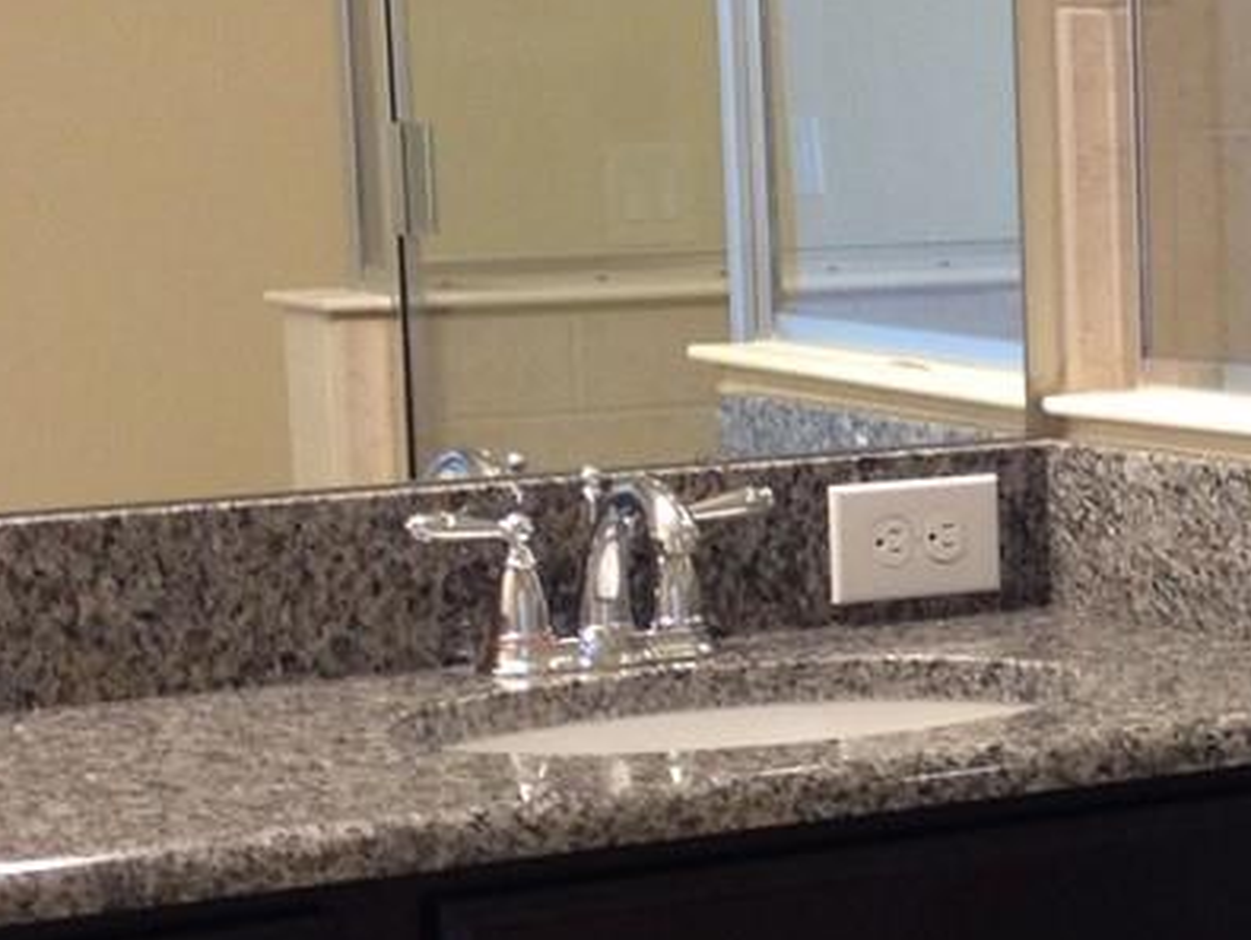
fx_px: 5135
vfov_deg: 10.5
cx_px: 1584
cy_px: 499
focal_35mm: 142
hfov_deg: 13.4
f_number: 2.4
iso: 80
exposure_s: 1/20
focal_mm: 4.28
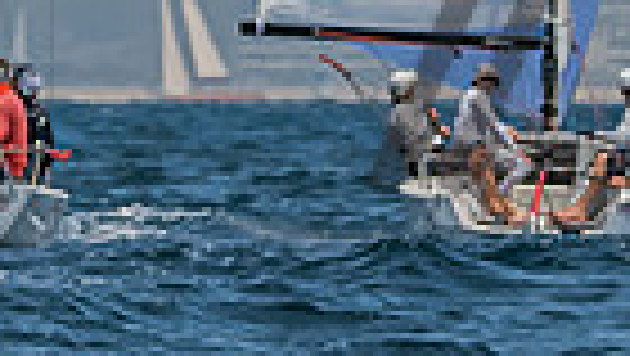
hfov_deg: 1.3
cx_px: -314
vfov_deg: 0.7
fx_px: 28822
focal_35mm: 1724
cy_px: -525
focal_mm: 220
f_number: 6.3
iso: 400
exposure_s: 1/2500
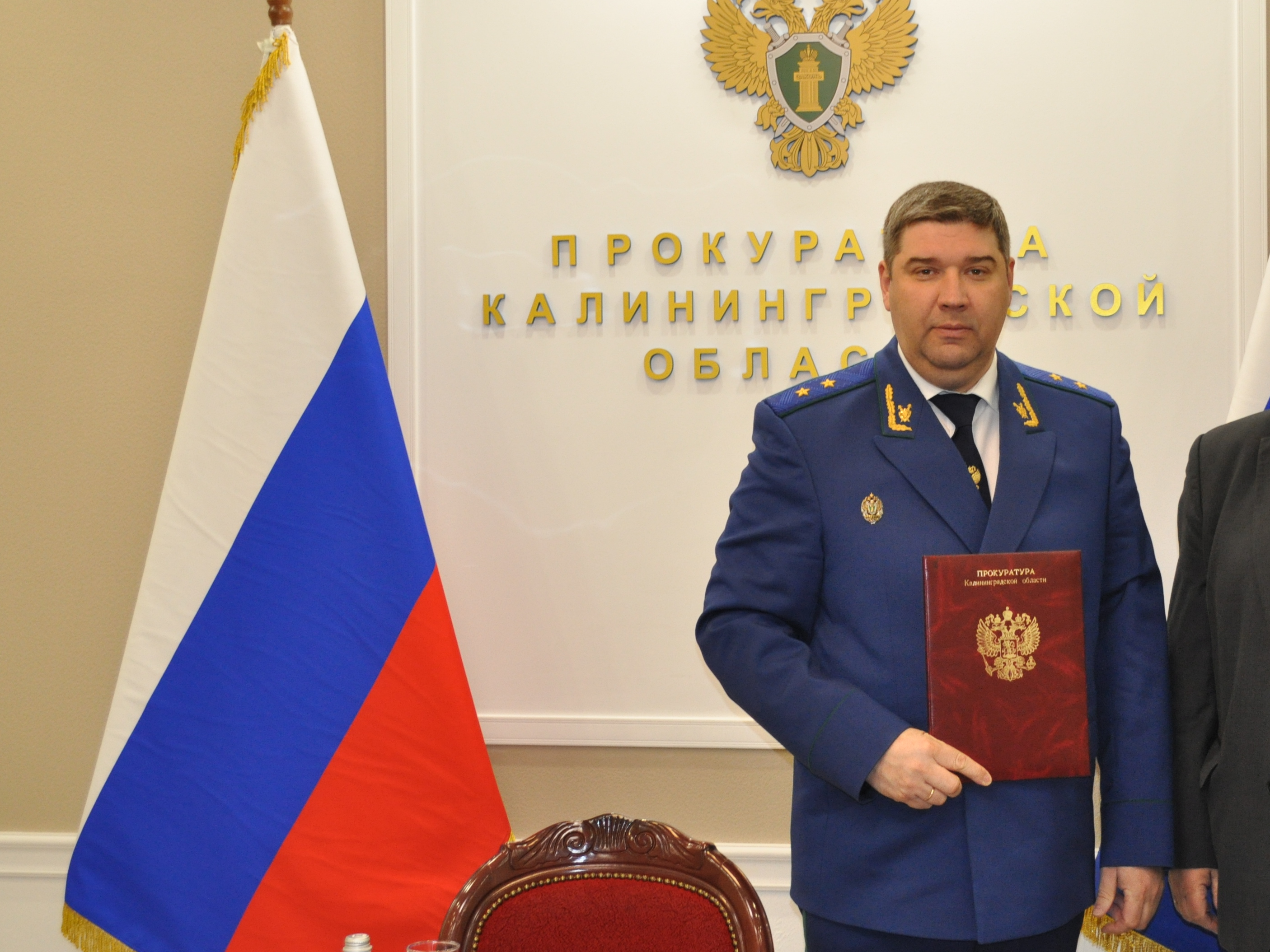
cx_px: 914
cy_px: 445
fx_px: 2338
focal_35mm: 64
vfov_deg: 23.0
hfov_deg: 30.0
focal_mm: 29
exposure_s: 1/80
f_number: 4.5
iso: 800
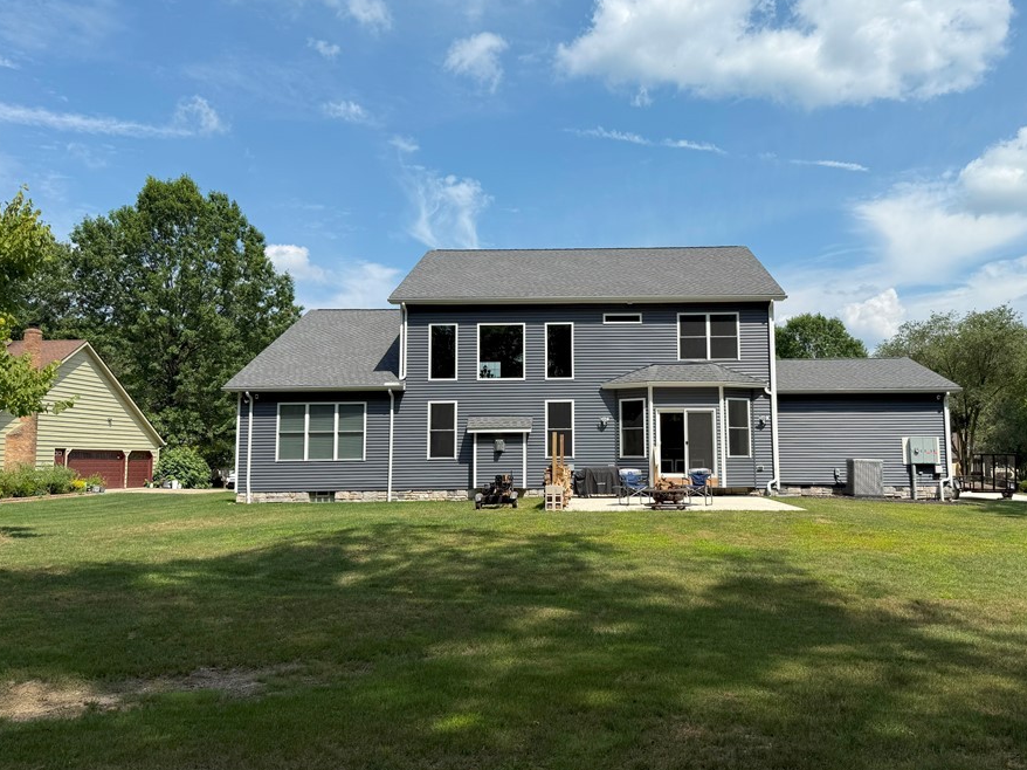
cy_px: 374
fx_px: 830
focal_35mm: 28
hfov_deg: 63.3
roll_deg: +0.3
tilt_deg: +6.8
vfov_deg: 49.7
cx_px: 574
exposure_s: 1/4975
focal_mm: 6.76
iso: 80
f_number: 1.78
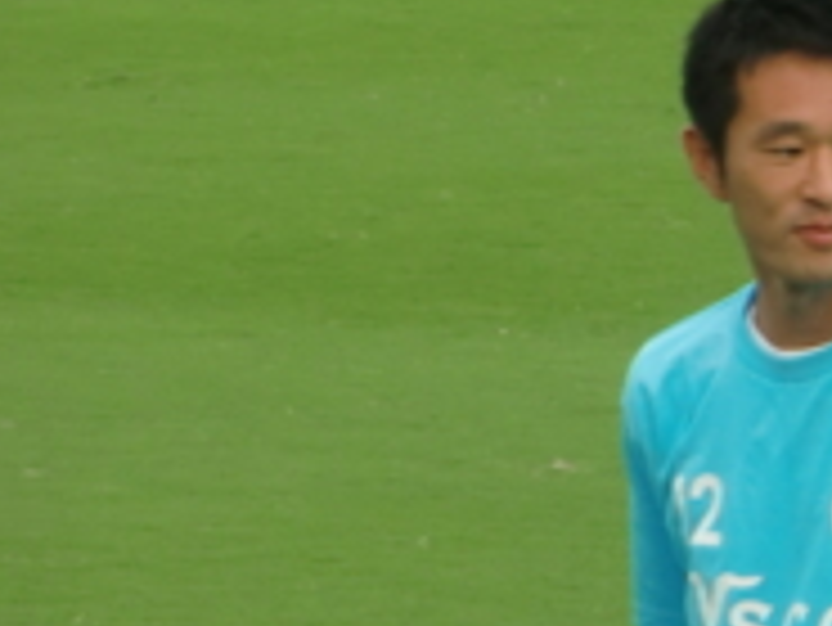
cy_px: 563
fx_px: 15080
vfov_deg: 2.4
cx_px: 1781
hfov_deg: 3.1
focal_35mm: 627
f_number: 4.6
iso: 64
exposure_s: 1/100
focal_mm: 25.9
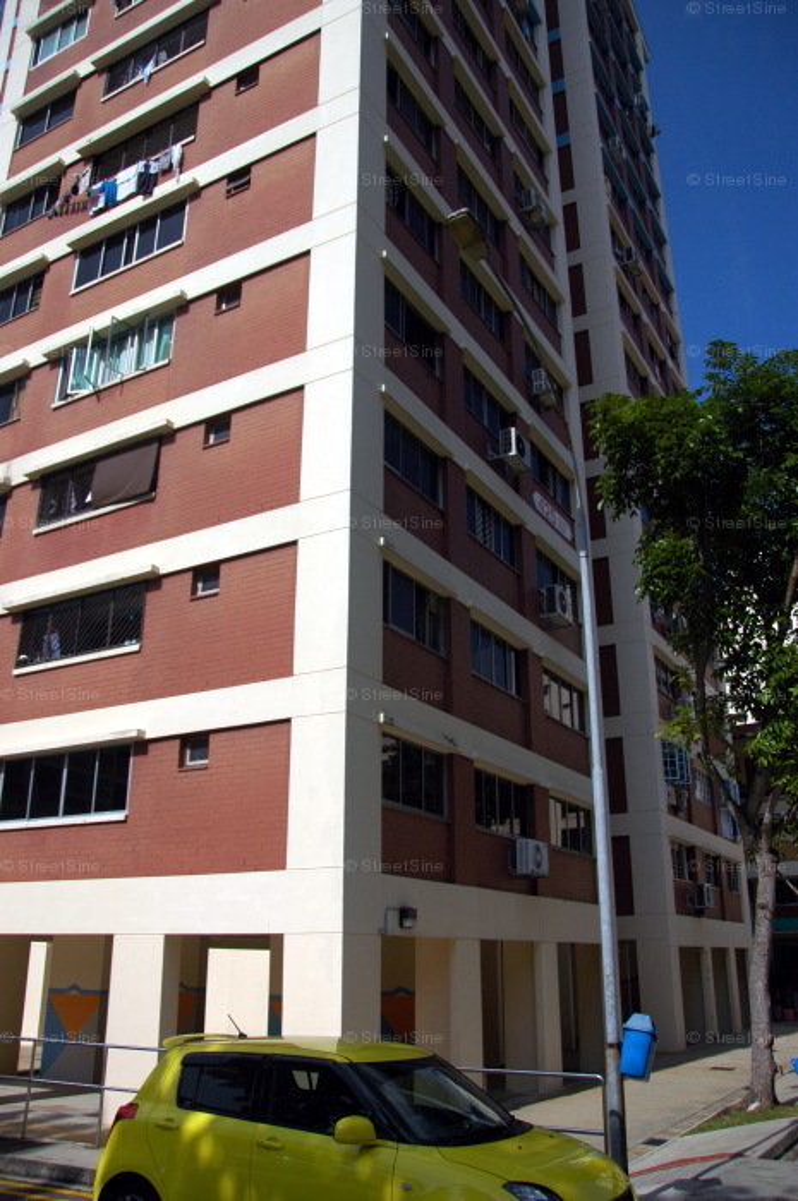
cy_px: 600
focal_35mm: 30
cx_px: 399
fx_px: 1000
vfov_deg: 62.0
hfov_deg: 43.5
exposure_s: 1/5000
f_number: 3.8
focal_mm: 20
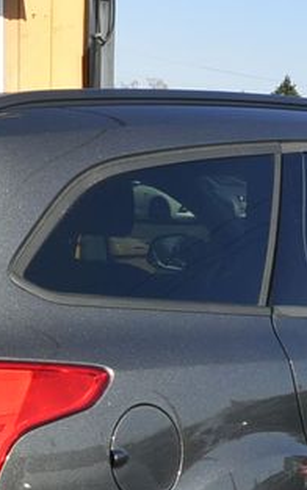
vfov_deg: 22.2
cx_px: 81
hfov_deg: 14.5
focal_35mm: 90
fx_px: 1203
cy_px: 478
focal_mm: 10
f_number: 9
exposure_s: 1/250
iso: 160
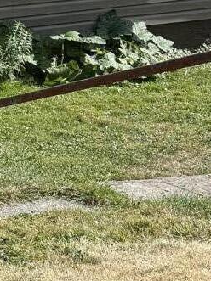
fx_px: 1179
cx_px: -113
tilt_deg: -14.3
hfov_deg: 9.9
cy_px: 7
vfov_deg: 13.4
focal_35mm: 145
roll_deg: -0.4
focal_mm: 6.76
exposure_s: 1/3425
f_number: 1.78
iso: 100
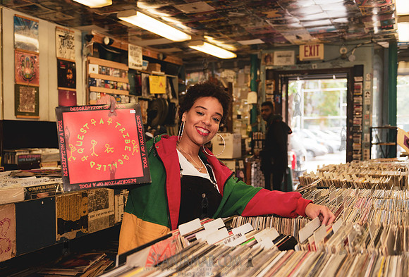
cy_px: 152
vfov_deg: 33.9
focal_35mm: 40
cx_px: 182
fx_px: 455
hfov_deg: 48.3
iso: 640
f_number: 2.8
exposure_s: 1/320
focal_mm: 36
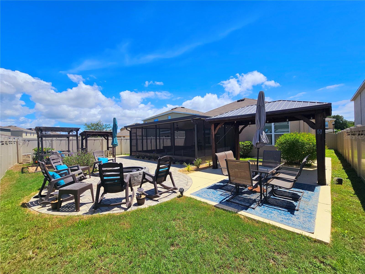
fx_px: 137
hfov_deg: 106.2
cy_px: 137
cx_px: 182
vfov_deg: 89.9
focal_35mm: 13
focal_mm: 2.2
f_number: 2.2
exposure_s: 1/5000
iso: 50
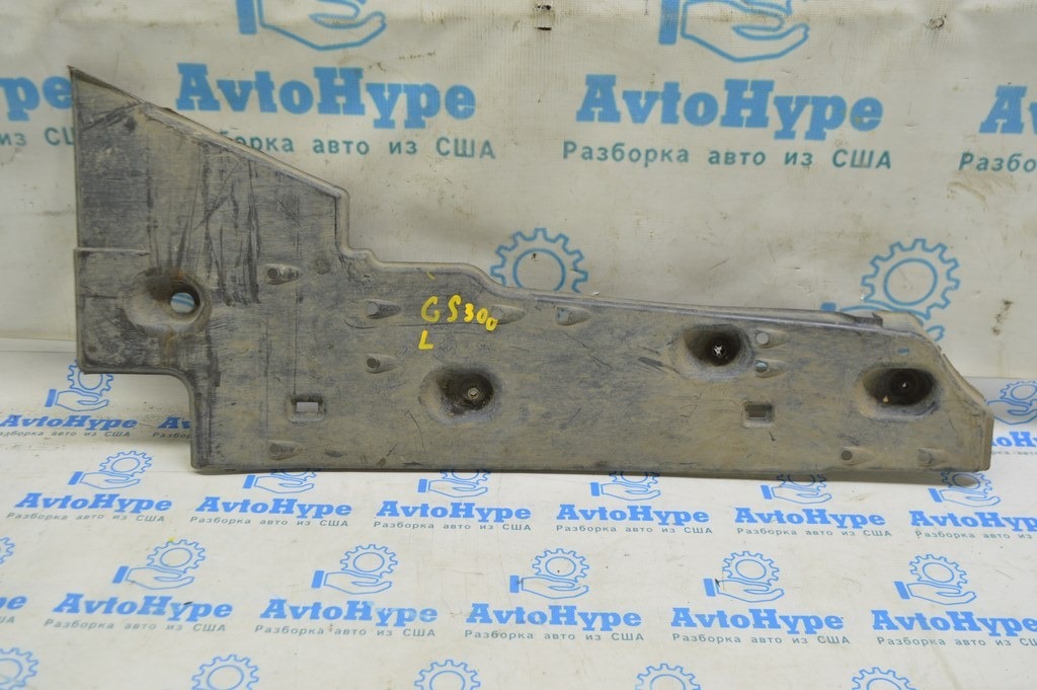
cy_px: 345
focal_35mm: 36
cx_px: 518
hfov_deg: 53.2
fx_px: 1036
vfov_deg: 36.8
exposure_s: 1/20
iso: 400
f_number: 5.6
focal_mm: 24
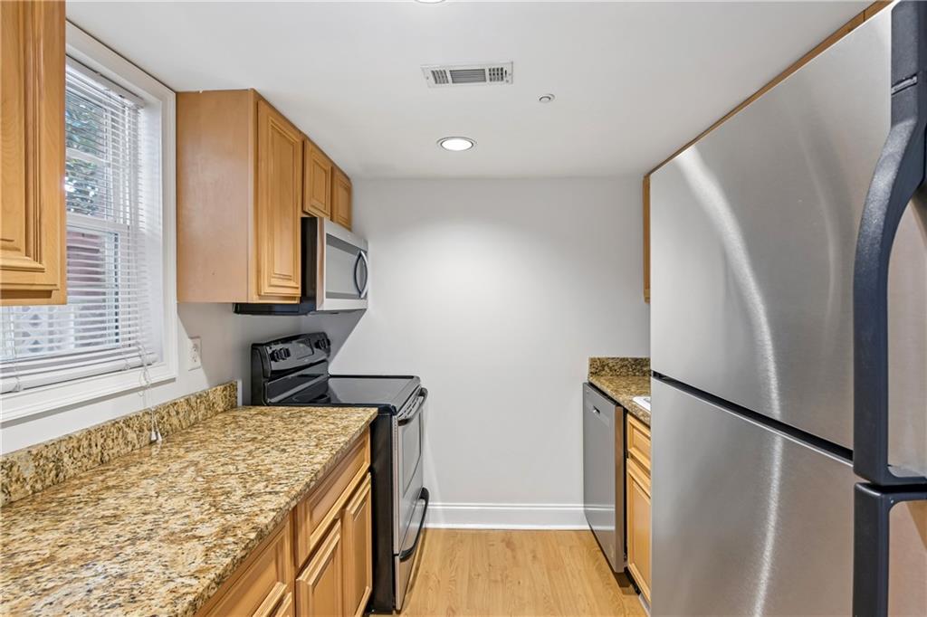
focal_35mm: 16
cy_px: 308
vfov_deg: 73.7
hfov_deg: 96.8
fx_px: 412
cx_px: 464
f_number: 8
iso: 400
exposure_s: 1/3.33
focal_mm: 16
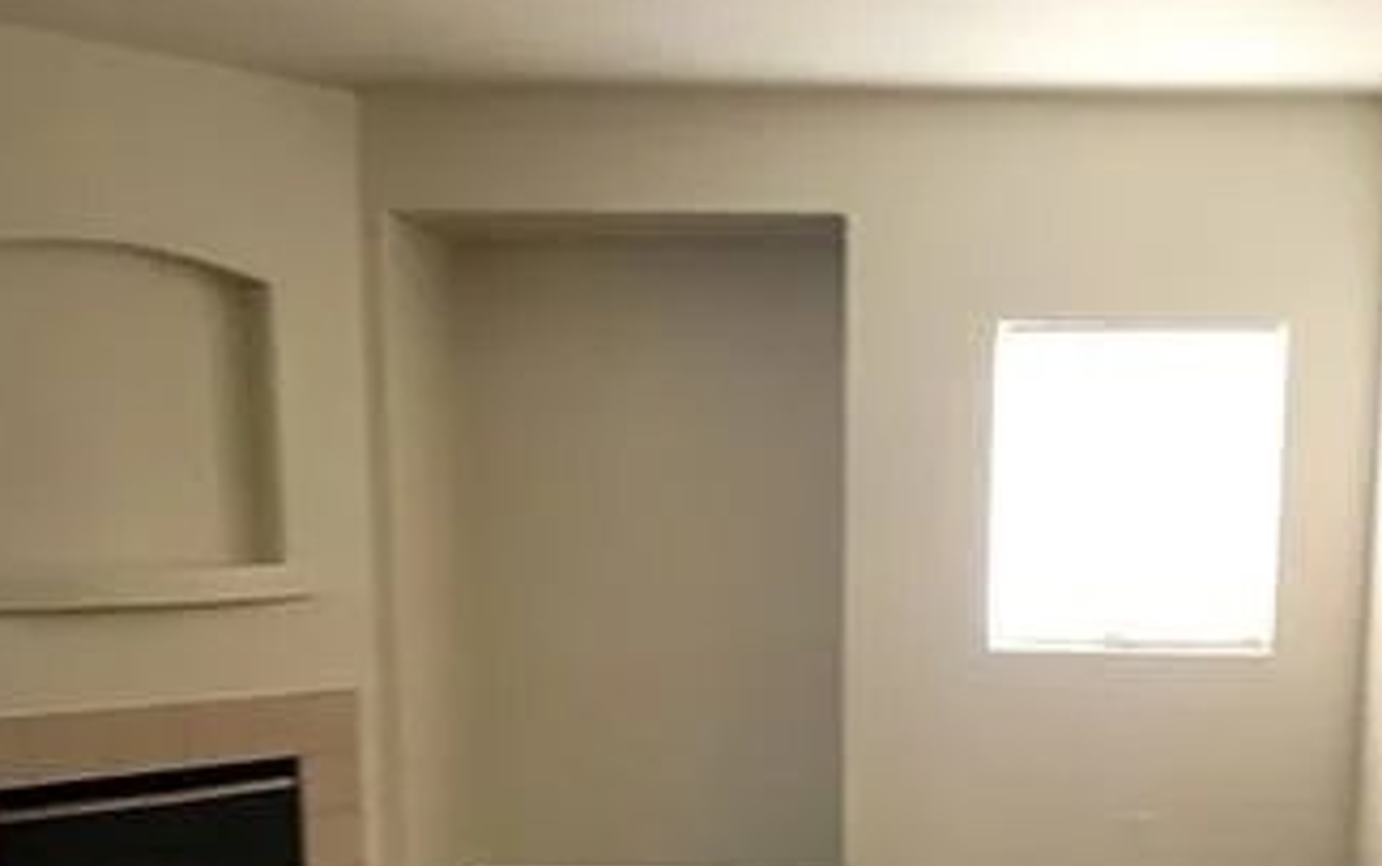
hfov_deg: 55.4
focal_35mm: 34
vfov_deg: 36.0
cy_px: 704
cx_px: 934
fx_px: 1281
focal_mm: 2.2
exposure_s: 1/60
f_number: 2.2
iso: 200
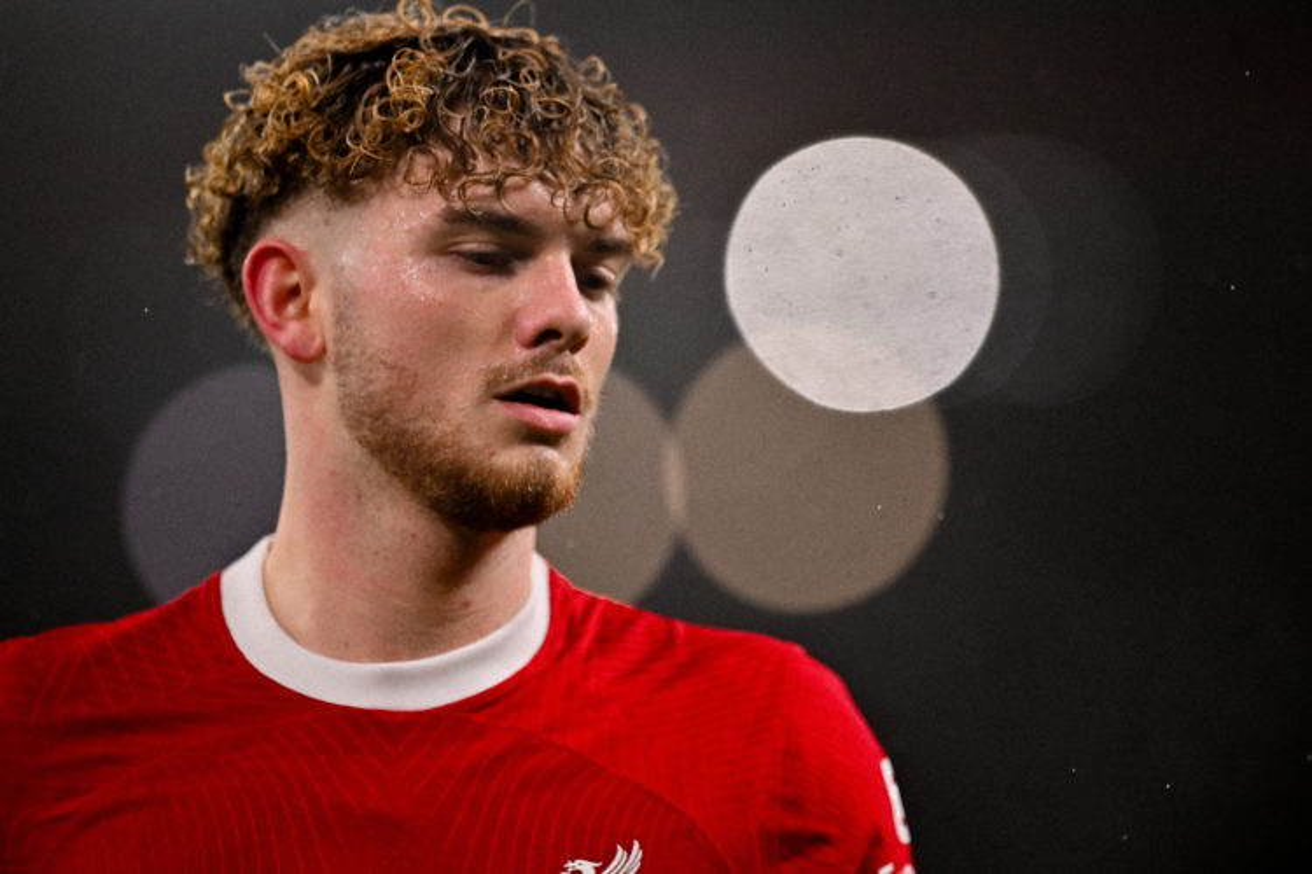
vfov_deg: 3.4
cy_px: 437
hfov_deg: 5.2
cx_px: 656
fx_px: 14577
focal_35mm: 400
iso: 2000
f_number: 2.8
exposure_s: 1/3200
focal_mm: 400
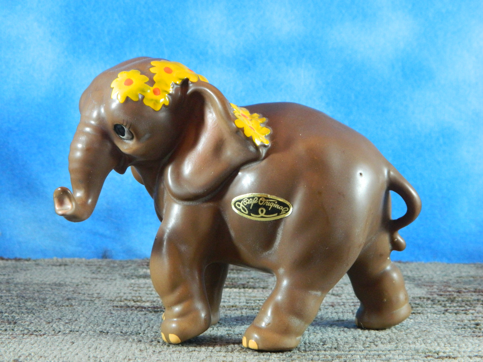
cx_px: 242
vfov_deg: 21.0
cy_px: 181
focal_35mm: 70
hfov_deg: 27.8
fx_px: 977
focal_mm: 12.6
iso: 400
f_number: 4
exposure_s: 1/15
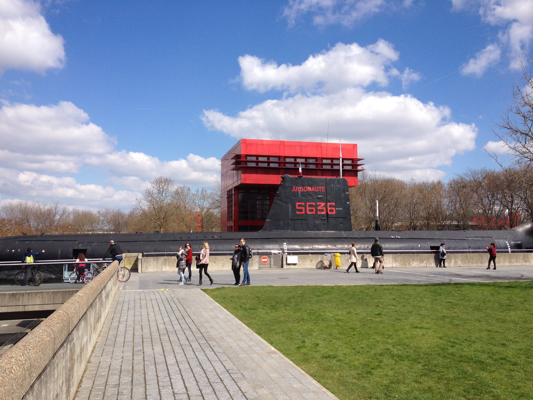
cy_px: 200
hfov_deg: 52.6
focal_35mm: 35
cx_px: 266
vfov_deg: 40.7
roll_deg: +1.1
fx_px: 539
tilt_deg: +3.2
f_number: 2.4
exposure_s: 1/2304
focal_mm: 4.28
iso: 50
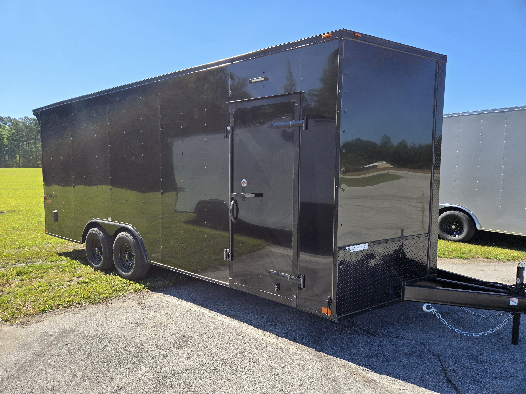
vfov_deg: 58.9
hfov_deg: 73.9
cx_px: 263
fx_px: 349
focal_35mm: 23
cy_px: 197
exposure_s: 1/1111
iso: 25
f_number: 1.8
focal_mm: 5.4
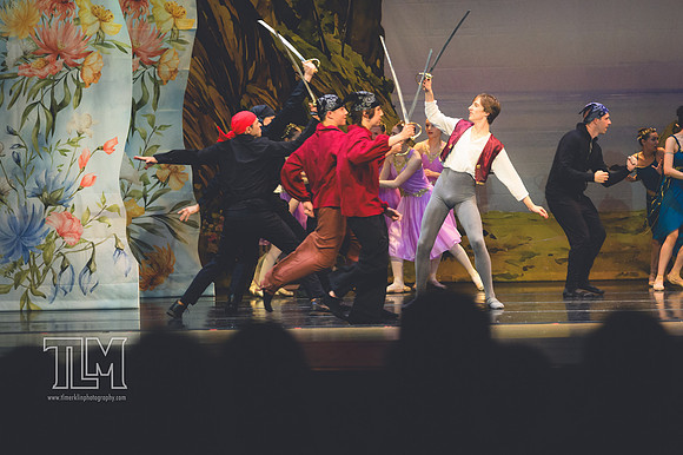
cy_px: 228
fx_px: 3470
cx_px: 342
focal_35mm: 183
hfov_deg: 11.2
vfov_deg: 7.5
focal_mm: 122
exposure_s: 1/500
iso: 2800
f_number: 2.8
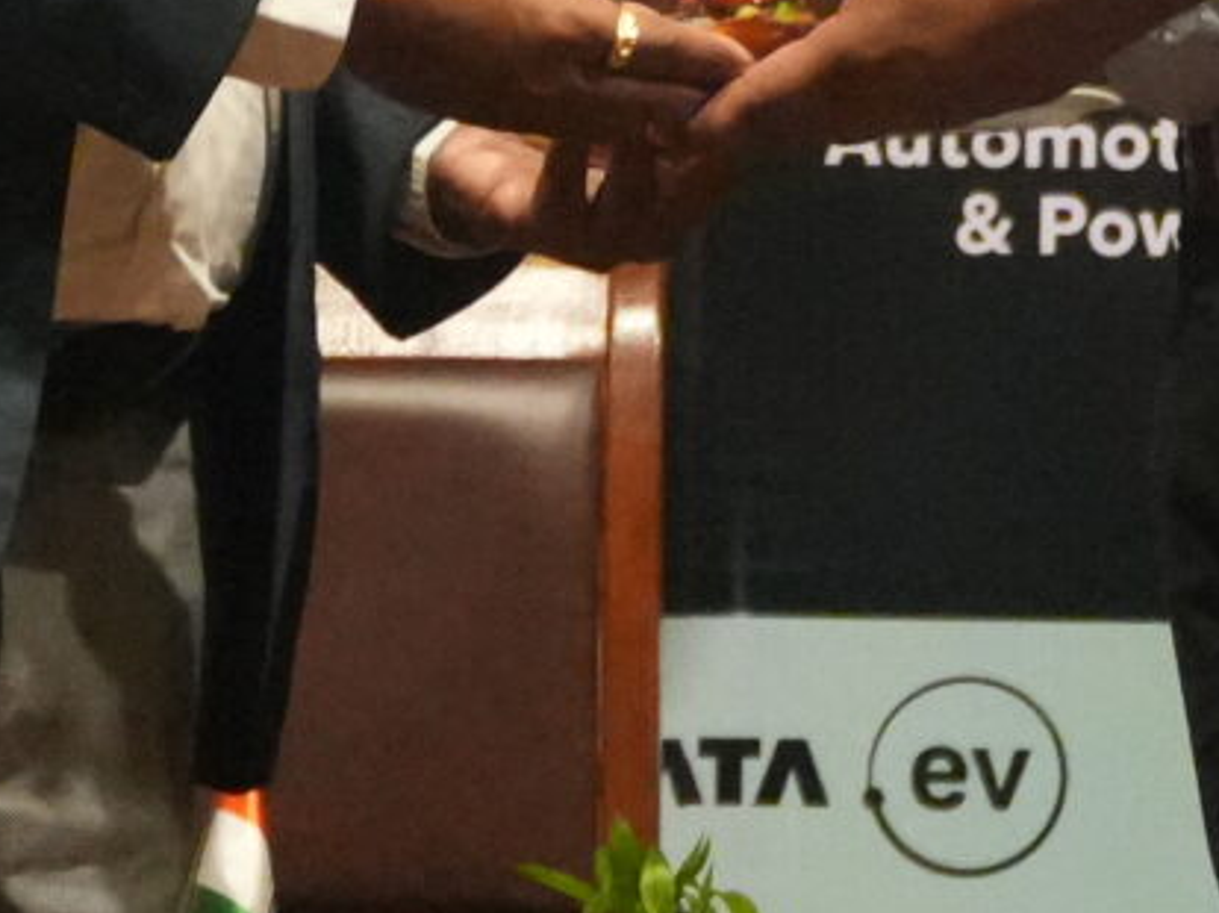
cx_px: 989
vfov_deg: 5.7
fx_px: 8799
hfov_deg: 7.9
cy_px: -1465
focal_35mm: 250
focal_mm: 28
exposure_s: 1/160
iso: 6400
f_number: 4.5
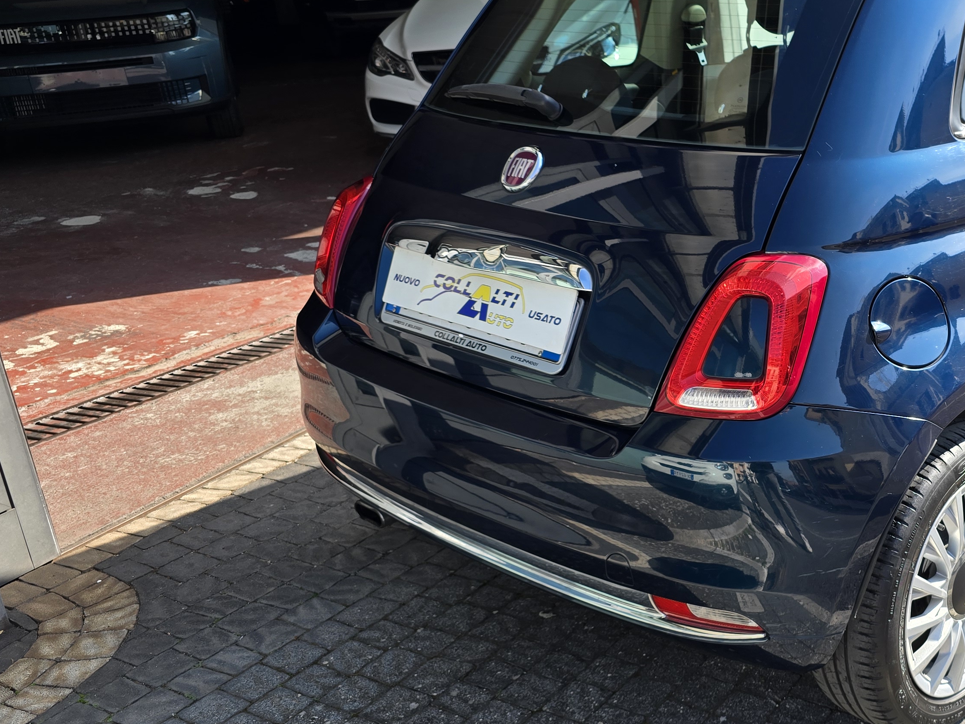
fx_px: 1143
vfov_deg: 35.1
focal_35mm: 41
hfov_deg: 42.4
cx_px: 848
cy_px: 337
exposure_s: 1/249
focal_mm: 6.3
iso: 12
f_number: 1.7
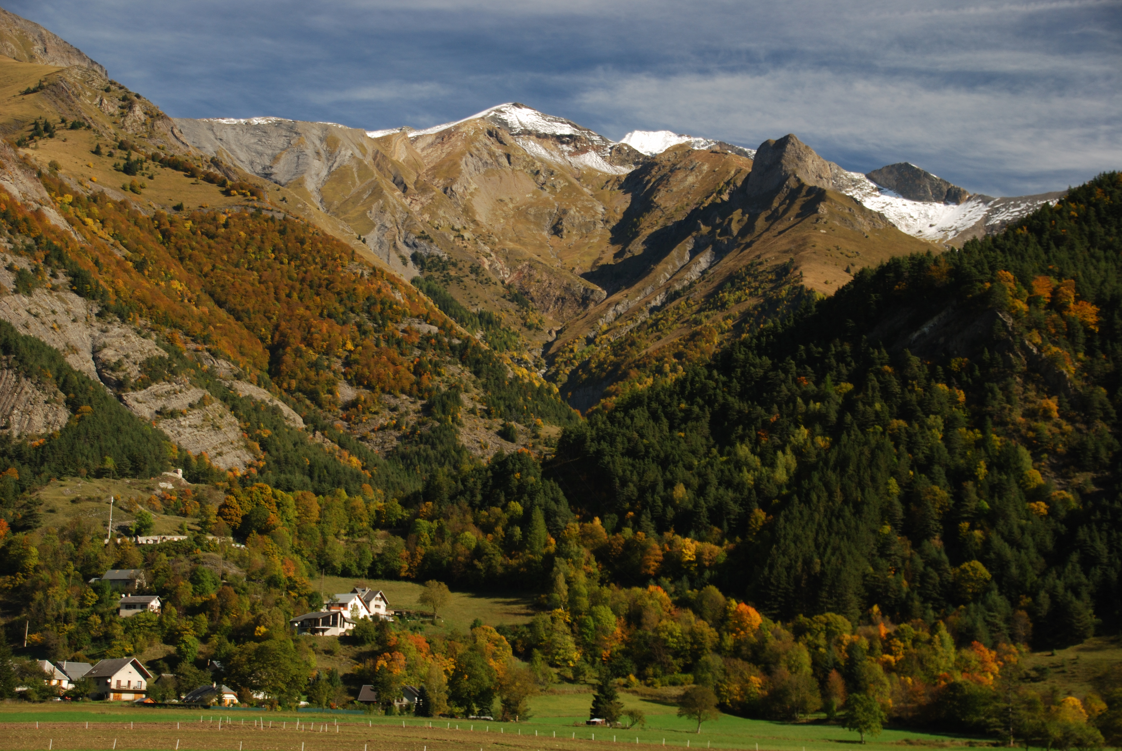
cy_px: 376
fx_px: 1966
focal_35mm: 63
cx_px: 561
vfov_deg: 21.6
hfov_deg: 31.9
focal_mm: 42
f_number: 4.8
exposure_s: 1/200
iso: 100
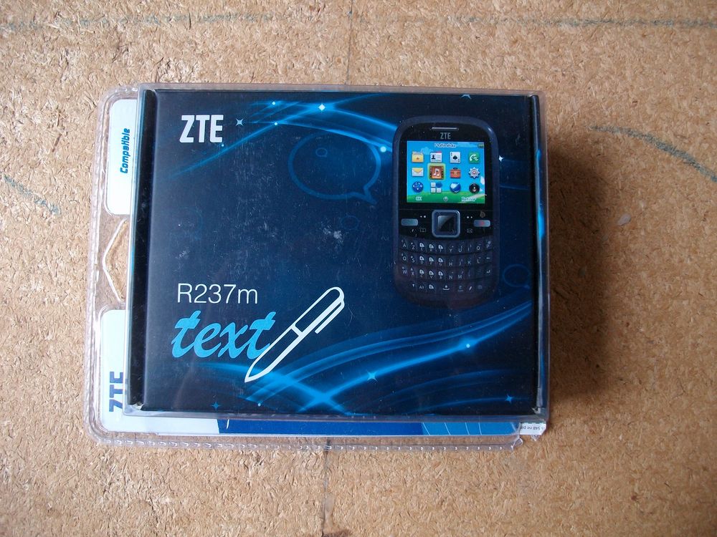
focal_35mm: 32
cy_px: 268
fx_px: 663
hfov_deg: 56.8
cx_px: 358
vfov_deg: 44.2
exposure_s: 1/40
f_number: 2.9
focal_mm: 5.7
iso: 105
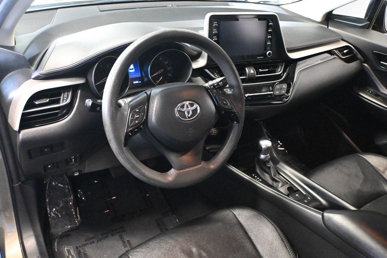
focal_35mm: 30
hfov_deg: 61.5
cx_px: 197
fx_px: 325
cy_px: 132
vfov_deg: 43.3
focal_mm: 19.5
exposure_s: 1/40
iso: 12800
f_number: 3.8
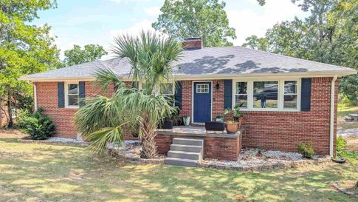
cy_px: 112
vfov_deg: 42.8
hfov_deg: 69.9
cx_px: 179
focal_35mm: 27
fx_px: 256
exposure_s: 1/410
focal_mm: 6.9
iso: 24
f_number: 1.68
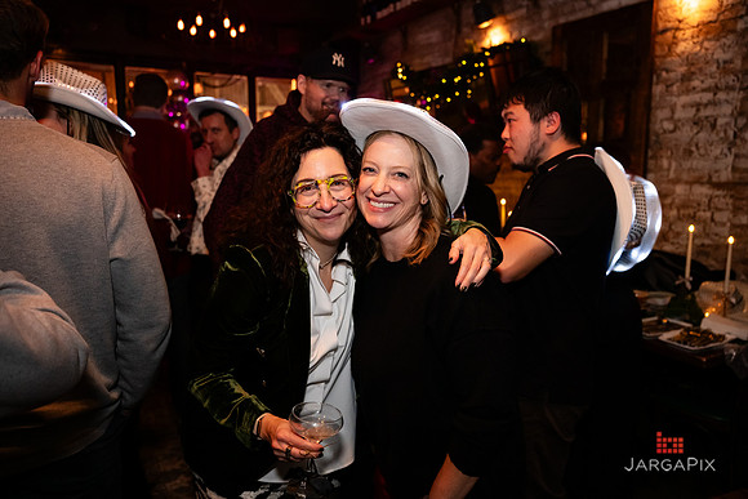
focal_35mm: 27
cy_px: 250
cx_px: 374
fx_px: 564
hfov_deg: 67.1
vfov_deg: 47.8
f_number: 3.2
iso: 3200
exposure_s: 1/100
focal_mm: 26
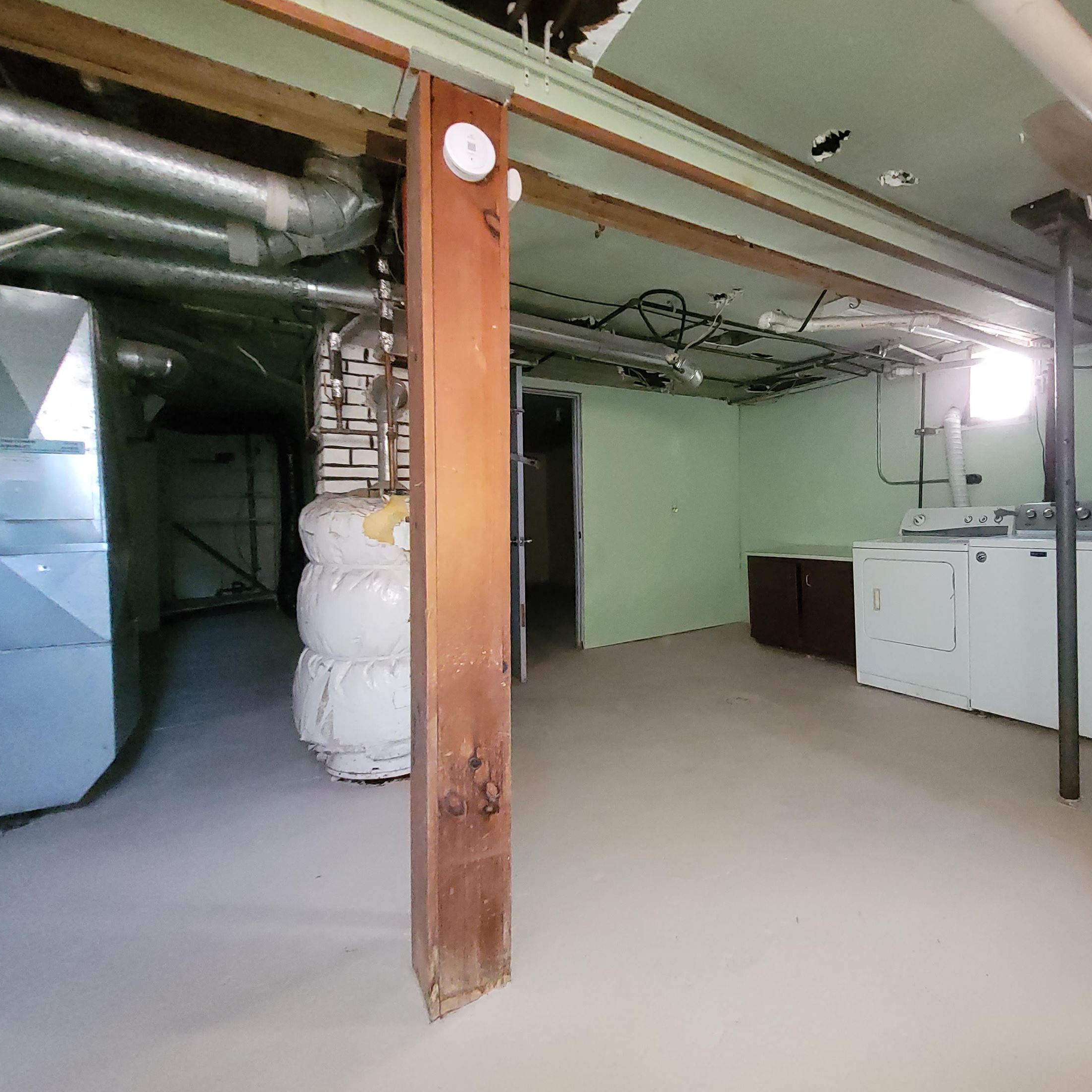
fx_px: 571
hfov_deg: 85.2
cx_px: 701
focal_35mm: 16
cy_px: 553
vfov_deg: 87.4
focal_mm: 1.74
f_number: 2.2
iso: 640
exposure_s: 1/21
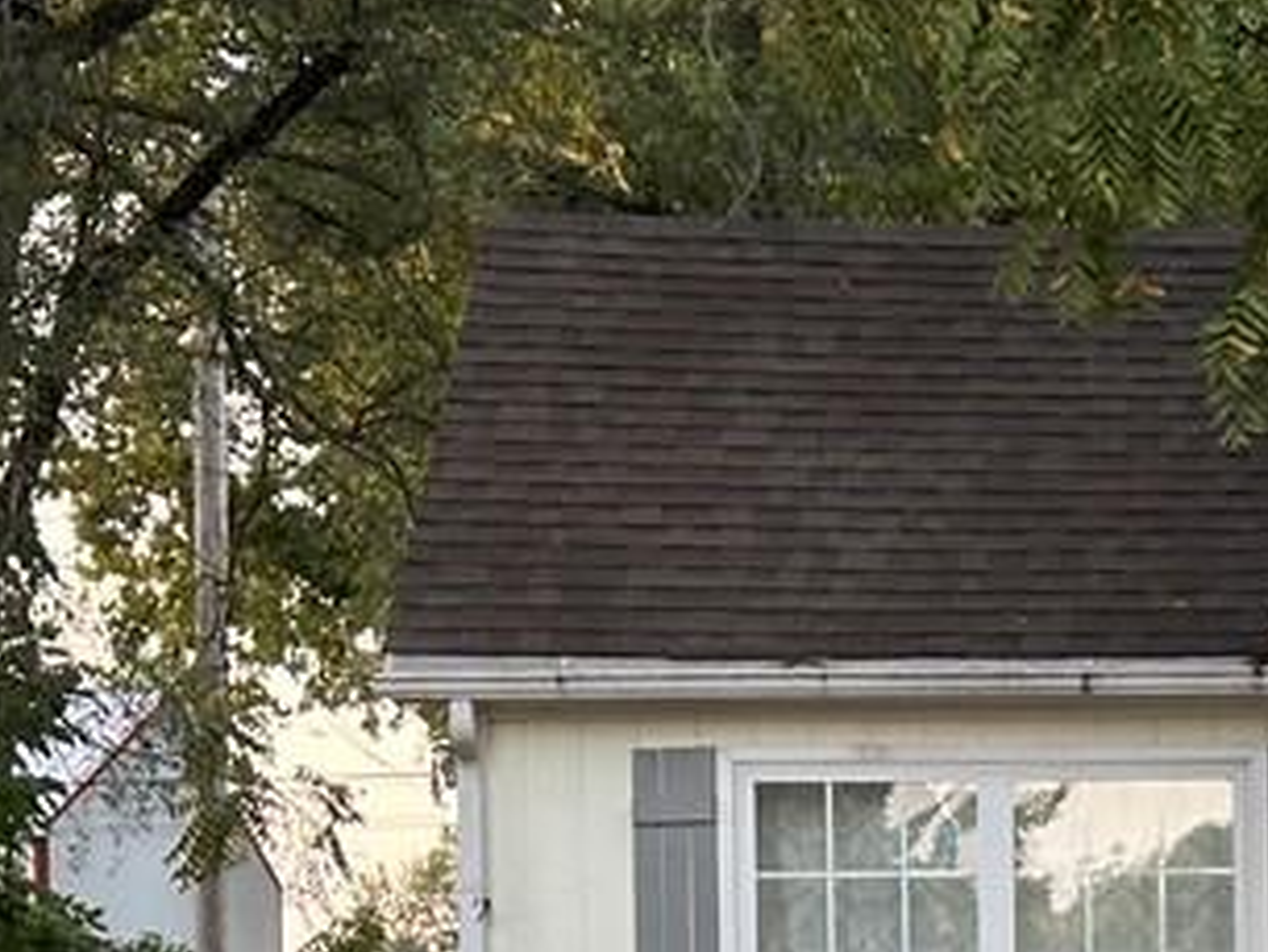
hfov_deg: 11.8
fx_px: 5900
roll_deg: +0.7
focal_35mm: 161
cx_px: 1825
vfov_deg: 9.1
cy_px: 1093
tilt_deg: +0.6
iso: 125
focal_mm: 6.86
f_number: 1.78
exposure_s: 1/60
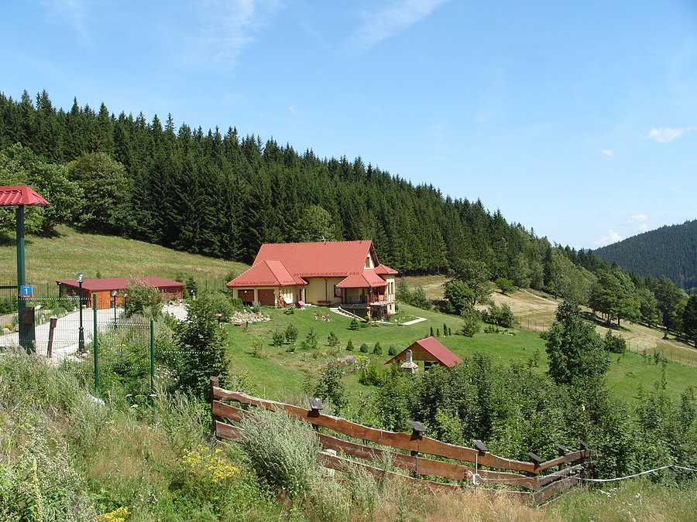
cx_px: 348
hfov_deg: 52.6
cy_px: 261
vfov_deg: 40.7
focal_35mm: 35
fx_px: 705
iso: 80
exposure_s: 1/350
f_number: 6.3
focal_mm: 7.8
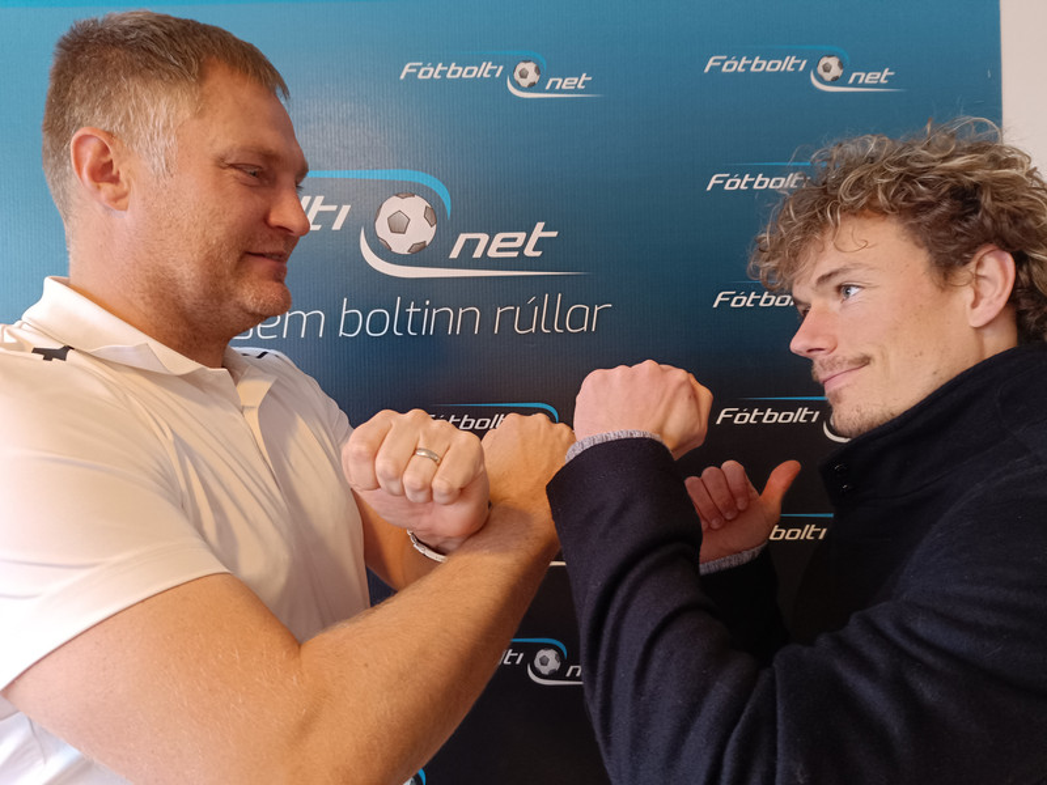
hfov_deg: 71.6
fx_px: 726
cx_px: 524
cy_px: 392
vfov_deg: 56.8
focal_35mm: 24
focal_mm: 5.59
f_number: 1.88
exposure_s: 1/33.3
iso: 584
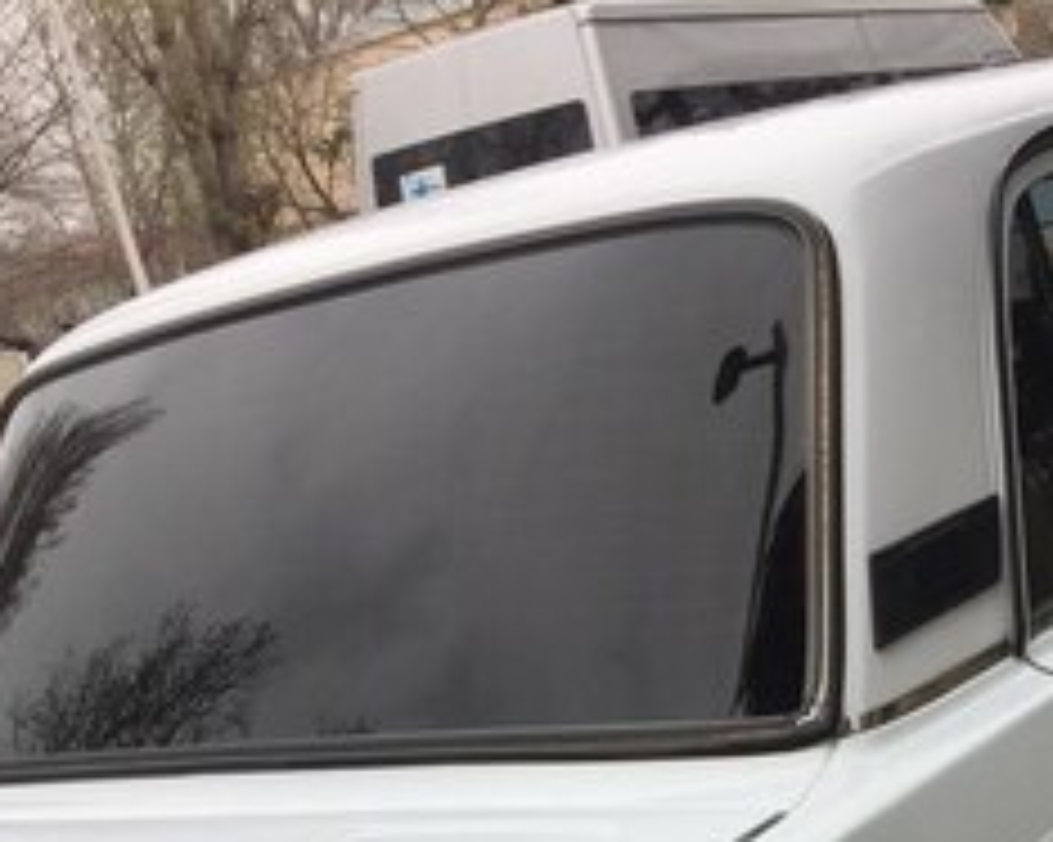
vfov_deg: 22.5
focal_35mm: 60
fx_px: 1869
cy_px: 1112
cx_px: 788
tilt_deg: -23.7
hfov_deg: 30.9
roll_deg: +13.5
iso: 32
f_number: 2.2
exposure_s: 1/494
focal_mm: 4.15
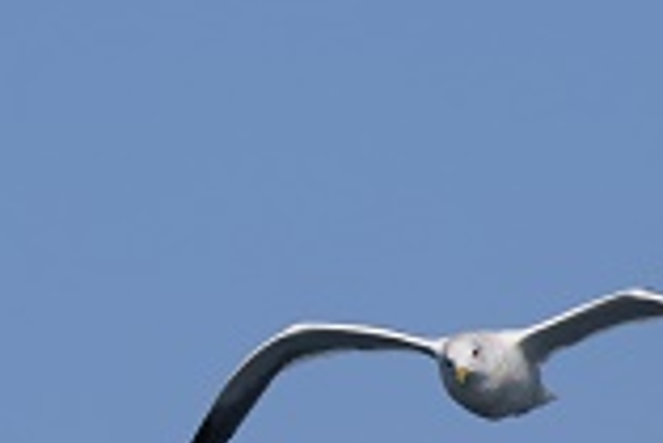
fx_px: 16866
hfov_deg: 2.3
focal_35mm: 915
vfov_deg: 1.5
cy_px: 190
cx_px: 296
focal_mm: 200
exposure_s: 1/1250
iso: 200
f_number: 8
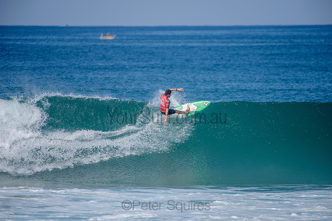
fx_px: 4612
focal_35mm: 500
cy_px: 110
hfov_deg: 4.1
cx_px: 166
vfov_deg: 2.8
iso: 160
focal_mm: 500
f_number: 5.6
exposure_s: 1/2000
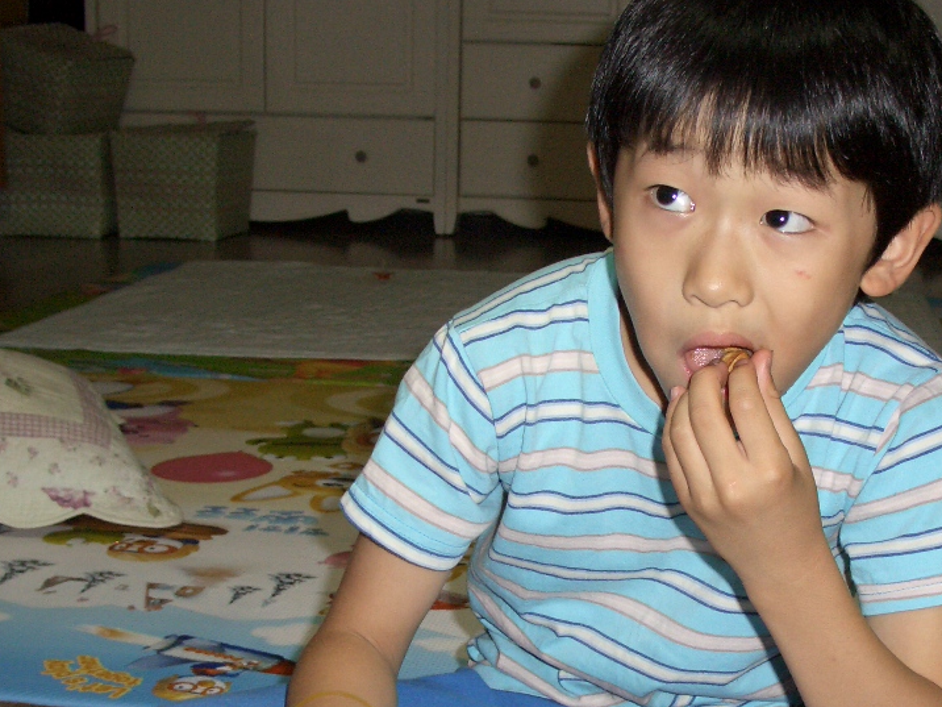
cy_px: 482
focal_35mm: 59
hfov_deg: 32.5
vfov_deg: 24.7
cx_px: 599
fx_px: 1606
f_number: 2.8
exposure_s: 1/60
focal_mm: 7.1
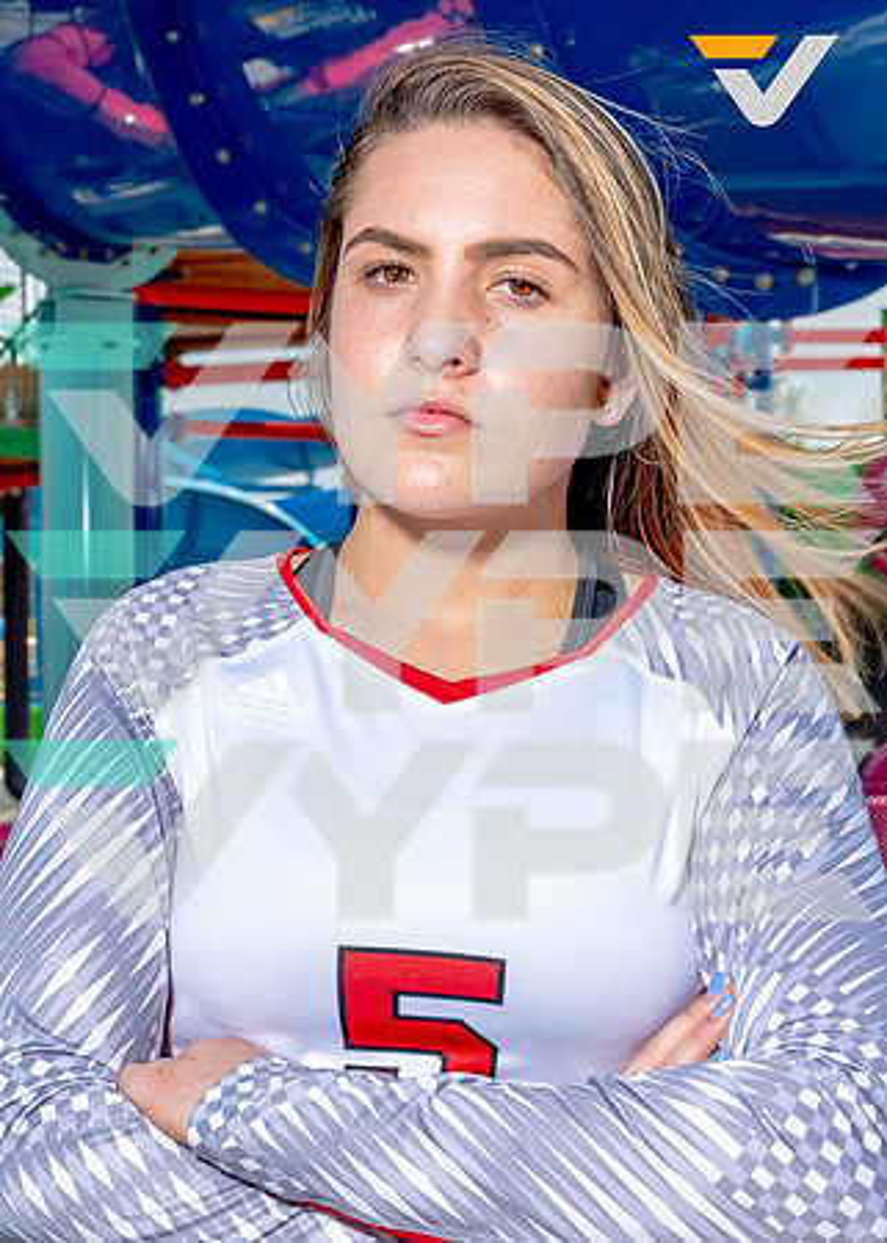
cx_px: 454
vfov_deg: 27.7
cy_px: 587
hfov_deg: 19.9
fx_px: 2525
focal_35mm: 72
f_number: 9.5
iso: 100
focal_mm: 41
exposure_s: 1/125
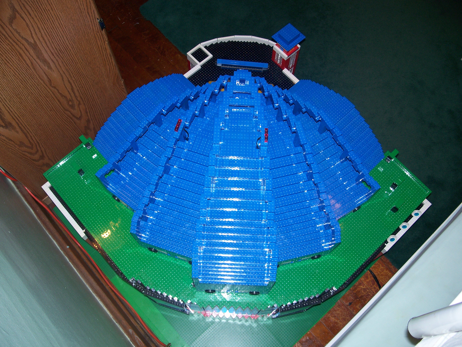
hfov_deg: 50.1
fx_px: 494
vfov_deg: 38.7
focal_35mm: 37
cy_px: 174
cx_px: 231
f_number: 2.8
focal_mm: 7.8
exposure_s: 1/60
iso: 125
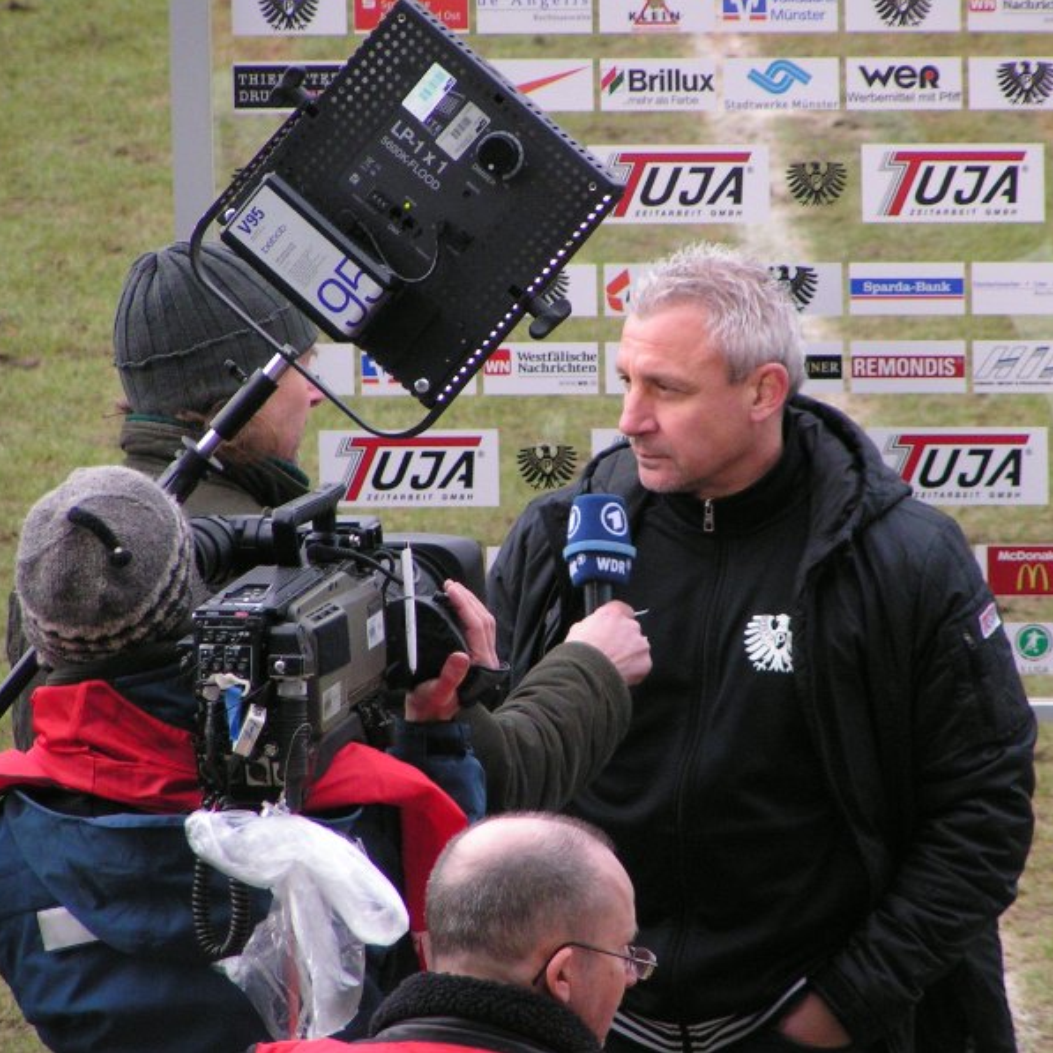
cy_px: 527
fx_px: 13284
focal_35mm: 386
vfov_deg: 4.5
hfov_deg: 4.5
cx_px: 587
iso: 200
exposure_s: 1/400
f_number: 3.5
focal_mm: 49.8
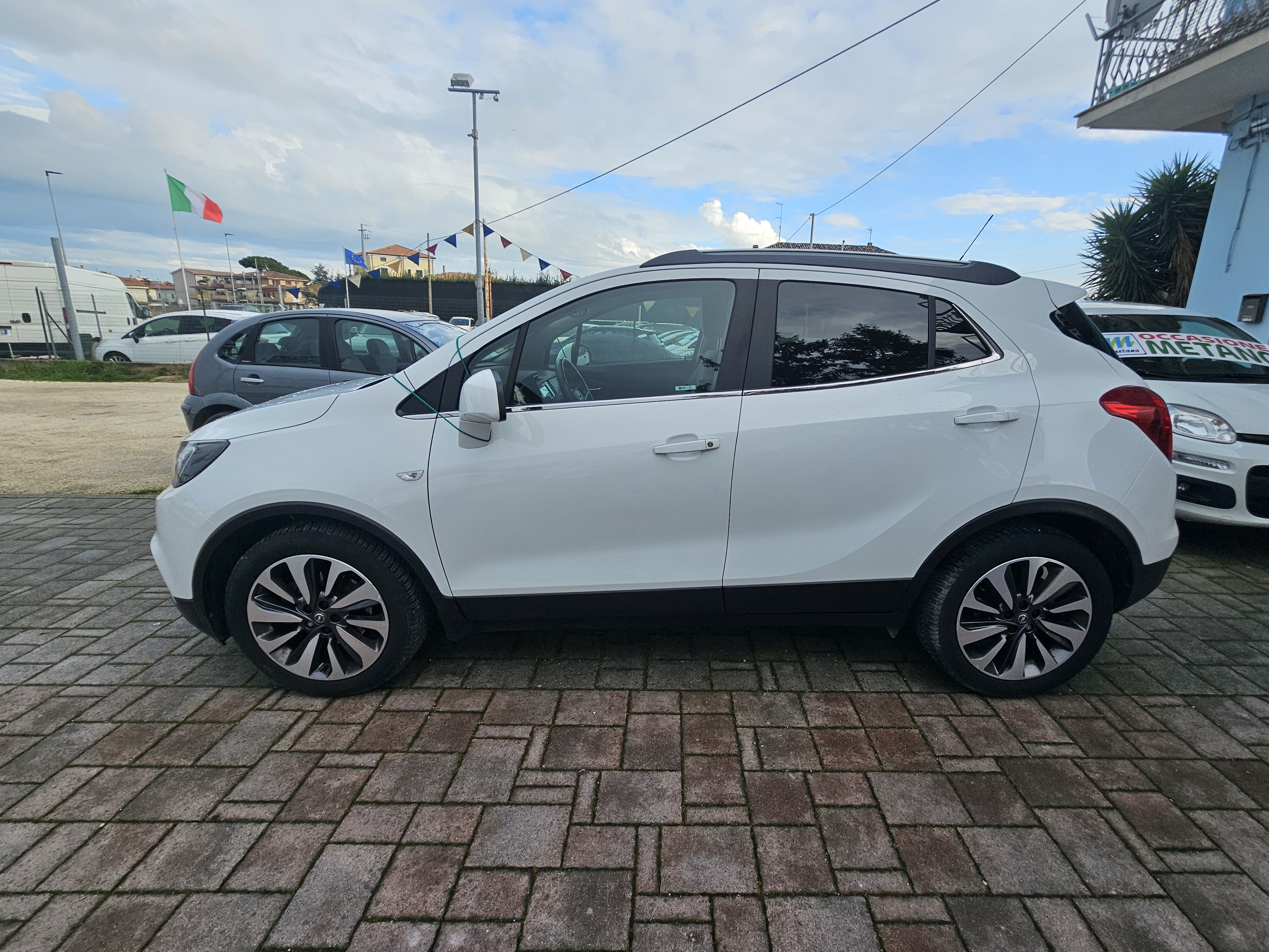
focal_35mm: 14
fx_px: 513
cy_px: 449
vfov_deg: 85.6
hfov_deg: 101.9
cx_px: 676
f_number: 2.2
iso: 50
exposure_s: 1/934
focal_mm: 2.2
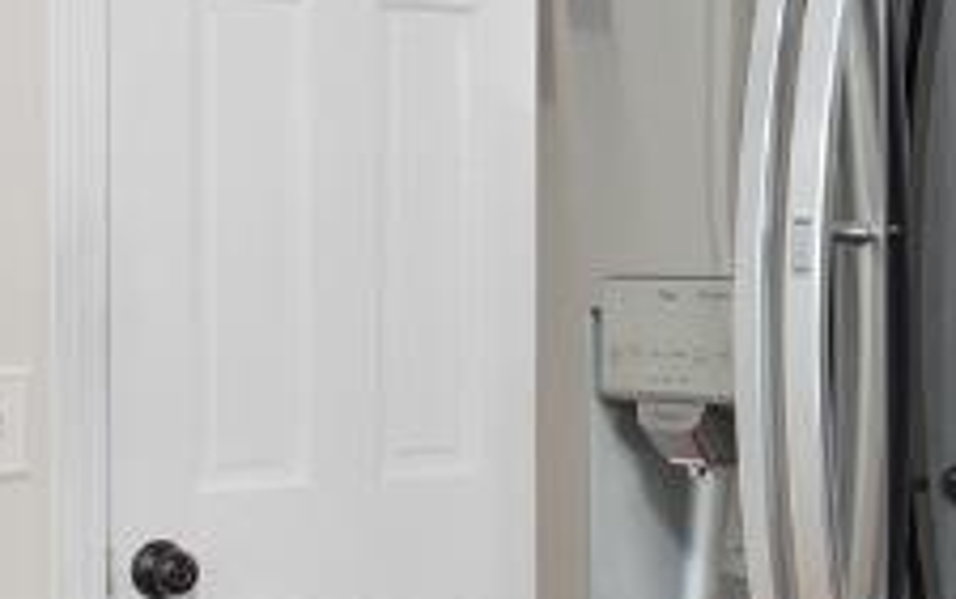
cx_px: 1194
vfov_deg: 12.8
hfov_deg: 19.1
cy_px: 204
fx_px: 2660
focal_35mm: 102
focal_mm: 10
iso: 400
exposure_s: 1/5
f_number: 5
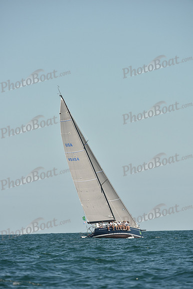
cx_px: 96
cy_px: 144
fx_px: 3054
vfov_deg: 5.4
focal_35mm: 380
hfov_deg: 3.6
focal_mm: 380
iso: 250
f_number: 8
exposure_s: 1/1000
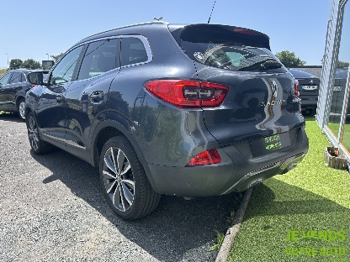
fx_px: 263
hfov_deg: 67.3
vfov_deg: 53.1
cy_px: 131
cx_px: 175
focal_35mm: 26
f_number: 1.5
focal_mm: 5.7
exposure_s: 1/1449
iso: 50
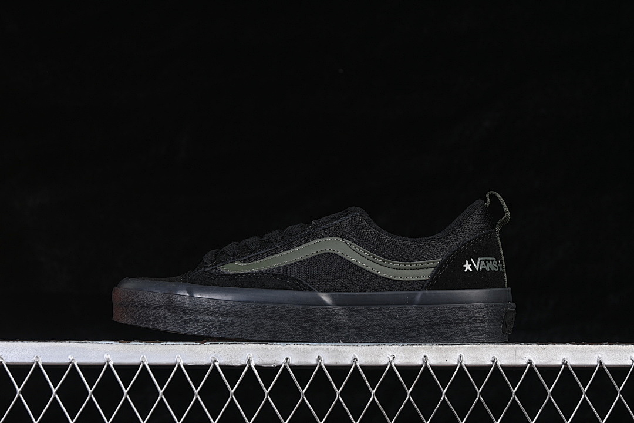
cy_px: 212
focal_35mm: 75
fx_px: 1321
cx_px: 317
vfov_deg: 18.2
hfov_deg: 27.0
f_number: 6.3
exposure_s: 1/60
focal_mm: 50
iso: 160
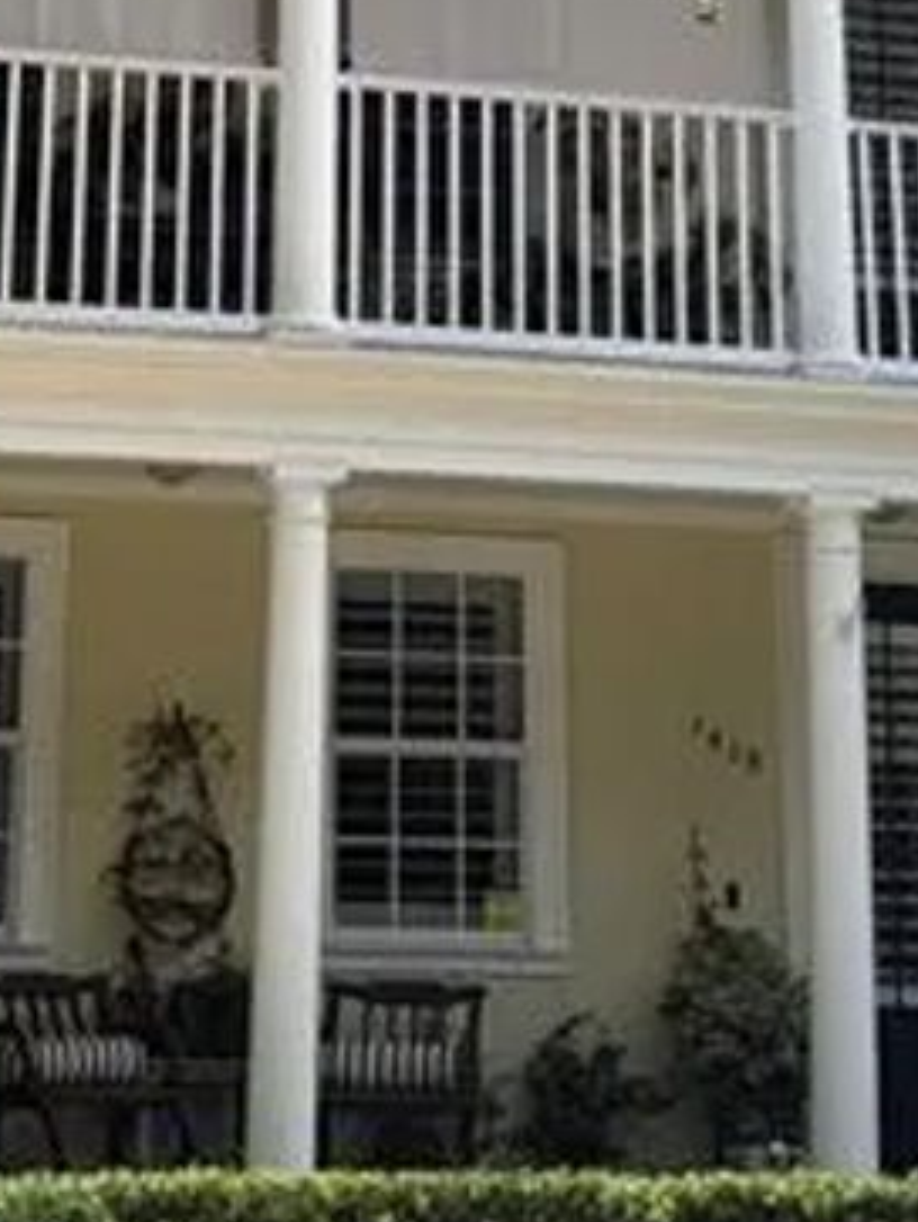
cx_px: 385
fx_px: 3461
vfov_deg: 19.1
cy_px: -150
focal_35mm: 98
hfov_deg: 15.1
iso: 50
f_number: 1.6
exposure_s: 1/2141
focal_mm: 5.96
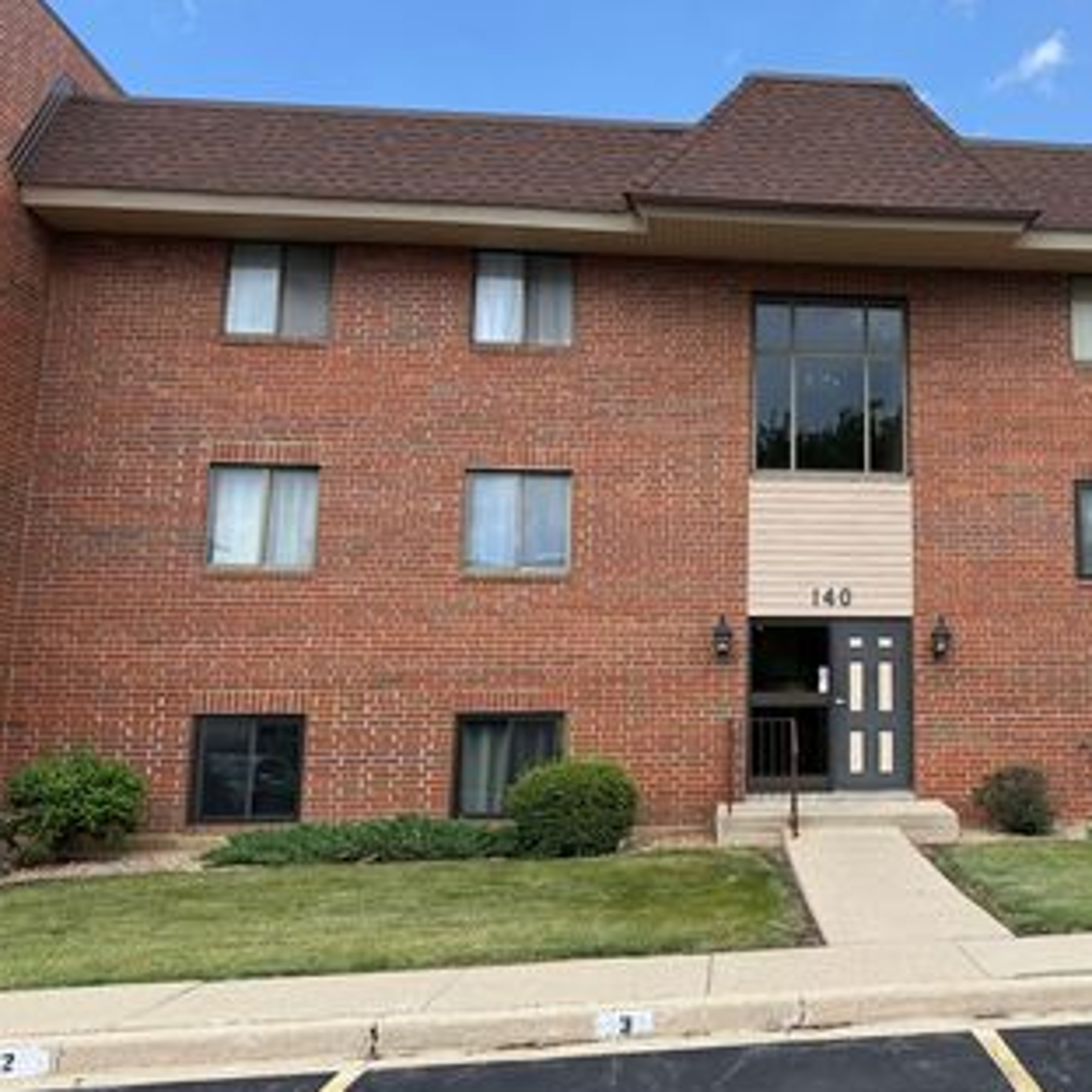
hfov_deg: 46.2
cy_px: 537
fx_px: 1213
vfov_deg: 48.4
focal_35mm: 34
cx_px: 858
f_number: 1.78
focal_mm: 6.76
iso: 100
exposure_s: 1/3021
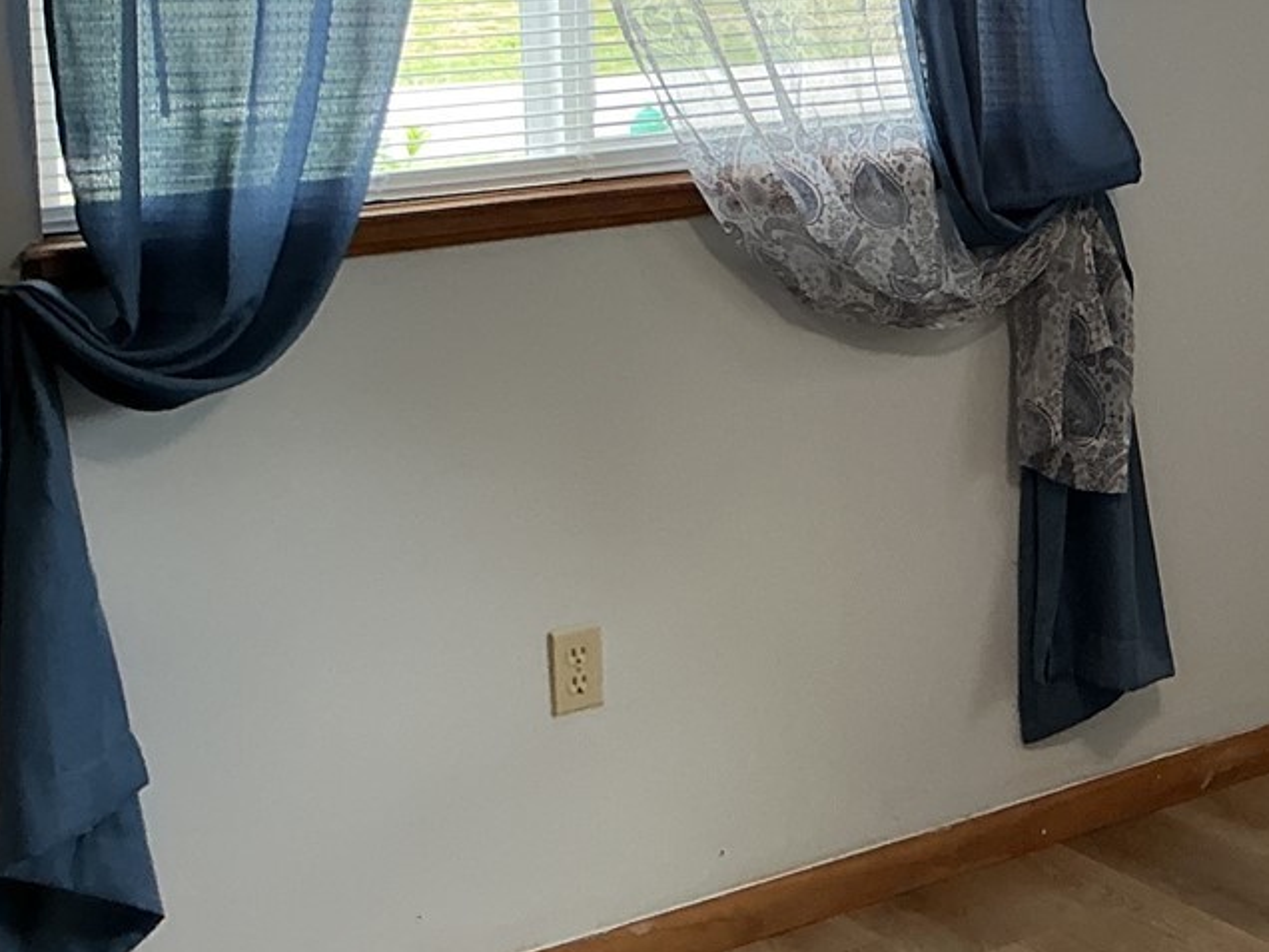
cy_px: 46
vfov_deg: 19.7
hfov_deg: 24.1
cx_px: 1548
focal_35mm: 73
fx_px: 2676
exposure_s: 1/60
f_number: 1.8
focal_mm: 3
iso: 50
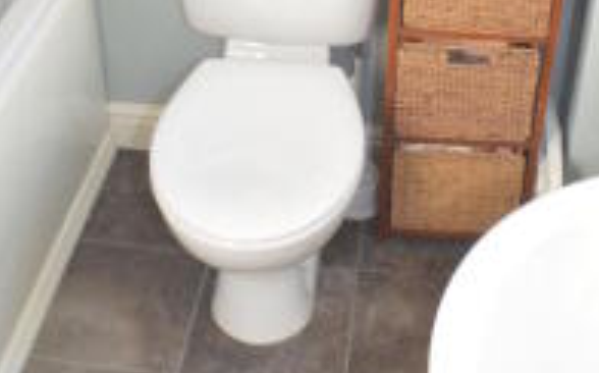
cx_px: 335
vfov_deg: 16.2
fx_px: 1223
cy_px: -145
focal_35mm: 75
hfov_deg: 27.5
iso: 800
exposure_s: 1/13
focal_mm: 22
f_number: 11
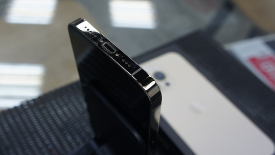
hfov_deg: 48.1
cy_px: 63
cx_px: 110
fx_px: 306
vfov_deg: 28.3
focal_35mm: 42
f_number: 4.5
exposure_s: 1/50
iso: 200
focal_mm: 20
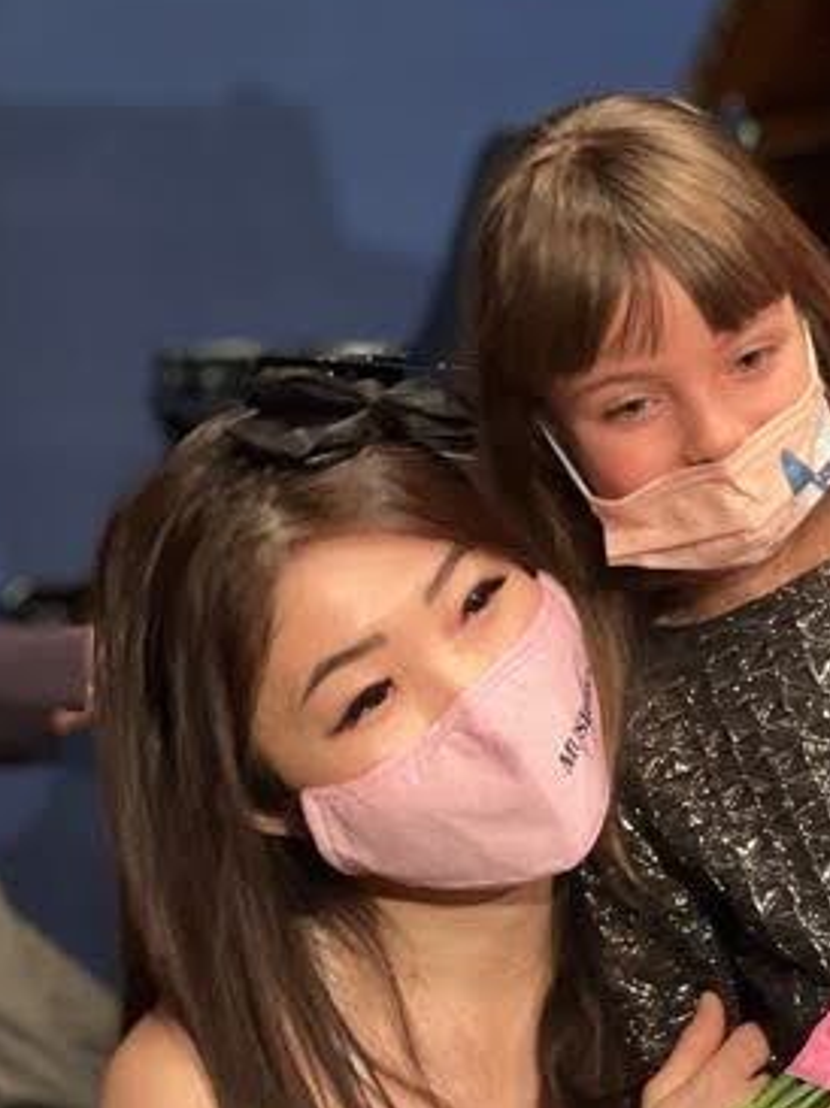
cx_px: 822
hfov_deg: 8.4
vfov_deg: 11.2
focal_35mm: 176
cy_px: 887
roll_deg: -0.2
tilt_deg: -6.1
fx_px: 5633
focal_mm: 9
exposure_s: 1/40
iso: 200
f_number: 2.8
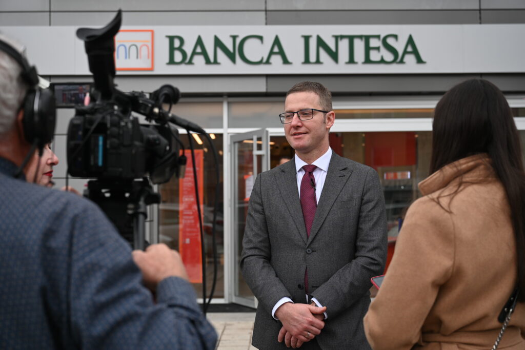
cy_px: 175
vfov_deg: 25.1
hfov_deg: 36.9
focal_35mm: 54
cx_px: 262
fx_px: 788
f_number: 4.5
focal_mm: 54
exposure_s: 1/200
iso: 180
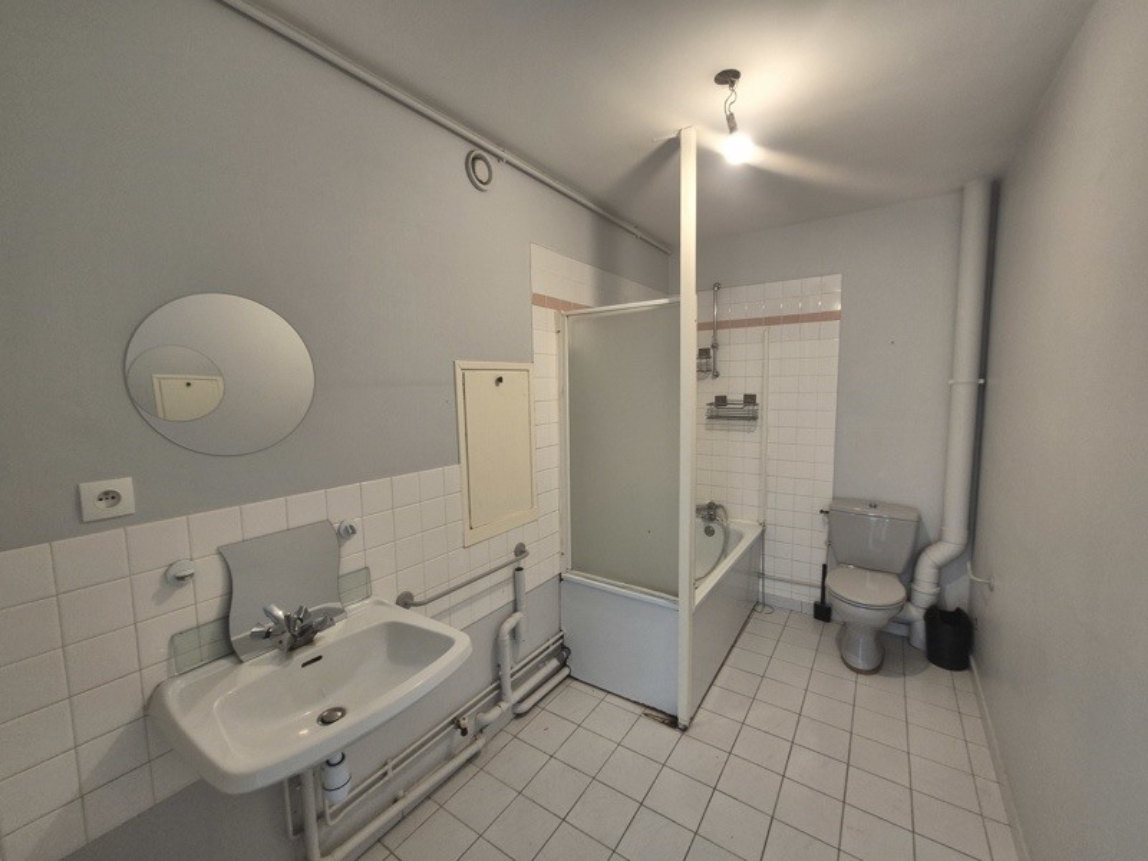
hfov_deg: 106.2
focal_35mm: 13
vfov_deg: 89.9
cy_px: 430
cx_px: 574
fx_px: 431
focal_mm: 2.2
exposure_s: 1/50
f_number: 2.2
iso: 200
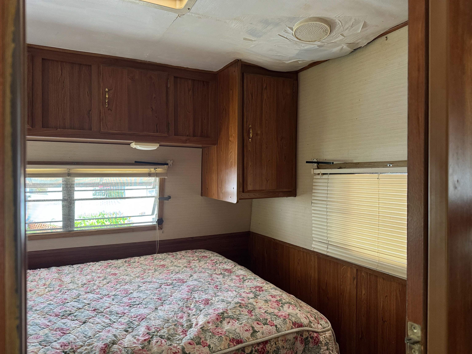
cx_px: 236
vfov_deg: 56.8
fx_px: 327
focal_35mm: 24
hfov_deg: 71.6
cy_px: 177
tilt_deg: -2.0
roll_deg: +1.1
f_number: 1.78
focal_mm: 6.76
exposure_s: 1/60
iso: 250
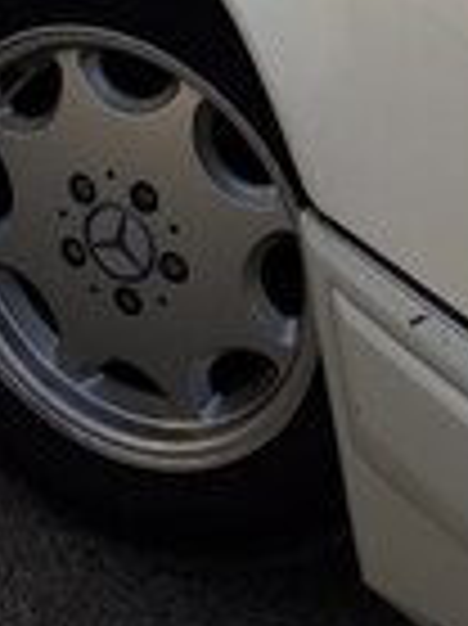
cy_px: -401
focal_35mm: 100
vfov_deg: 17.1
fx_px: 1805
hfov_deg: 14.5
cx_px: 4
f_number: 1.9
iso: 40
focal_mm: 3.7
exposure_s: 1/772
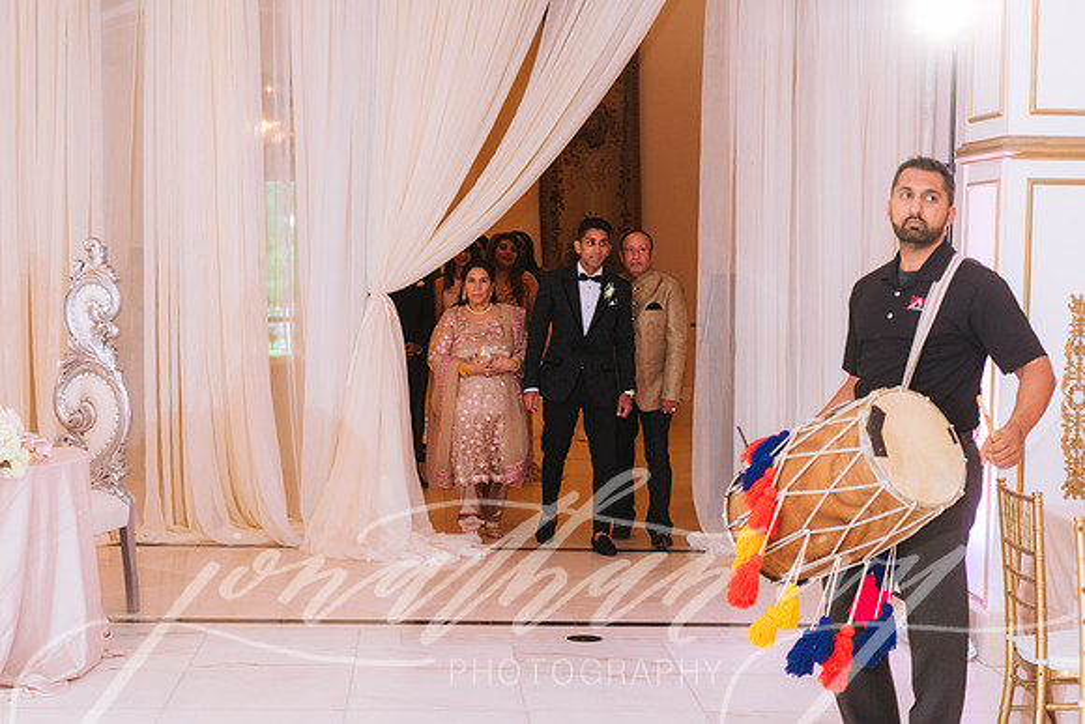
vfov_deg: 20.9
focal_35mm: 65
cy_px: 362
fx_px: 1959
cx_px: 542
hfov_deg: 31.0
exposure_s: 1/200
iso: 1600
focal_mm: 65
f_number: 2.8
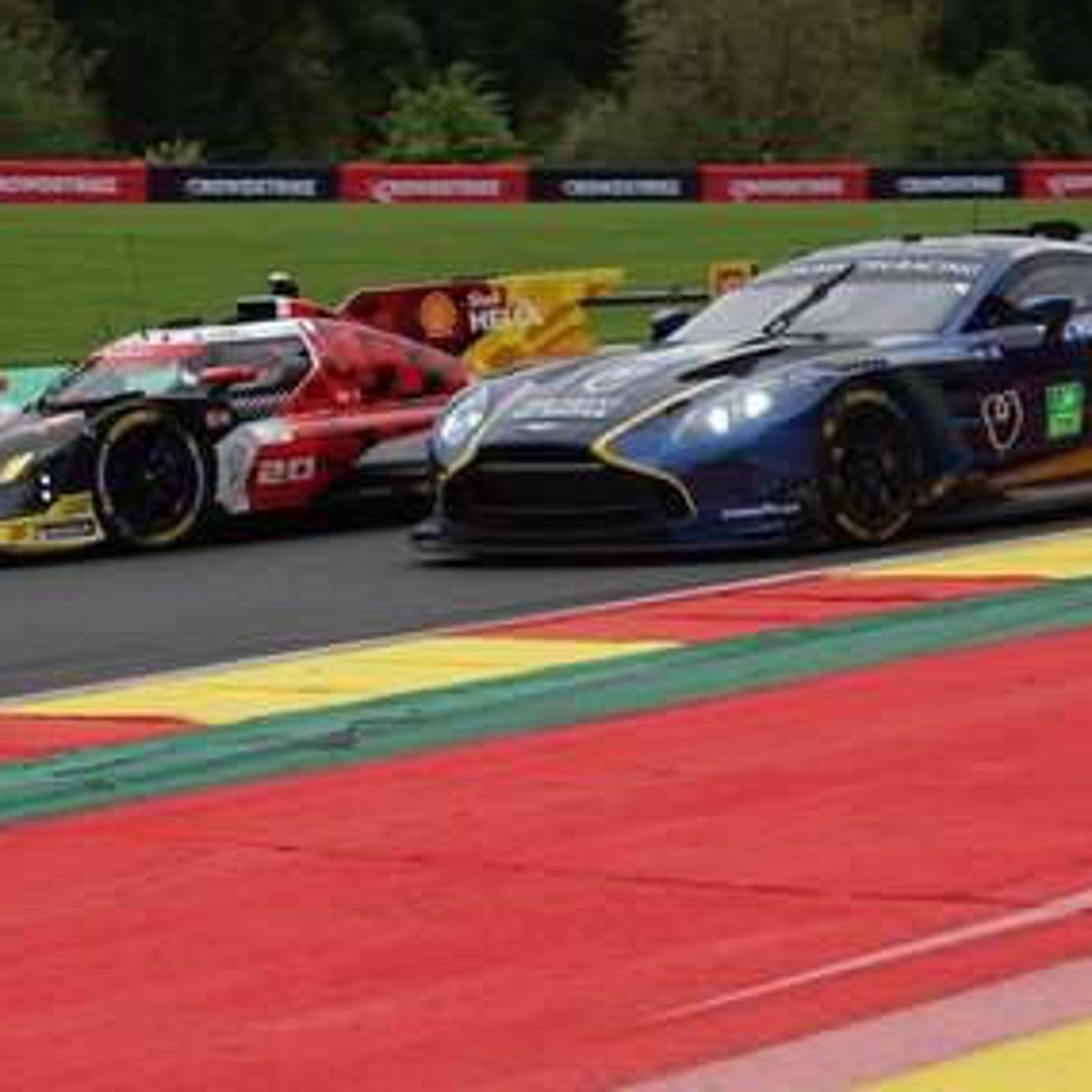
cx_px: 456
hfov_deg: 11.7
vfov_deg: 11.7
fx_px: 5318
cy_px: 563
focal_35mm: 149
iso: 100
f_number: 4
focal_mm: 40.73
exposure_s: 1/800
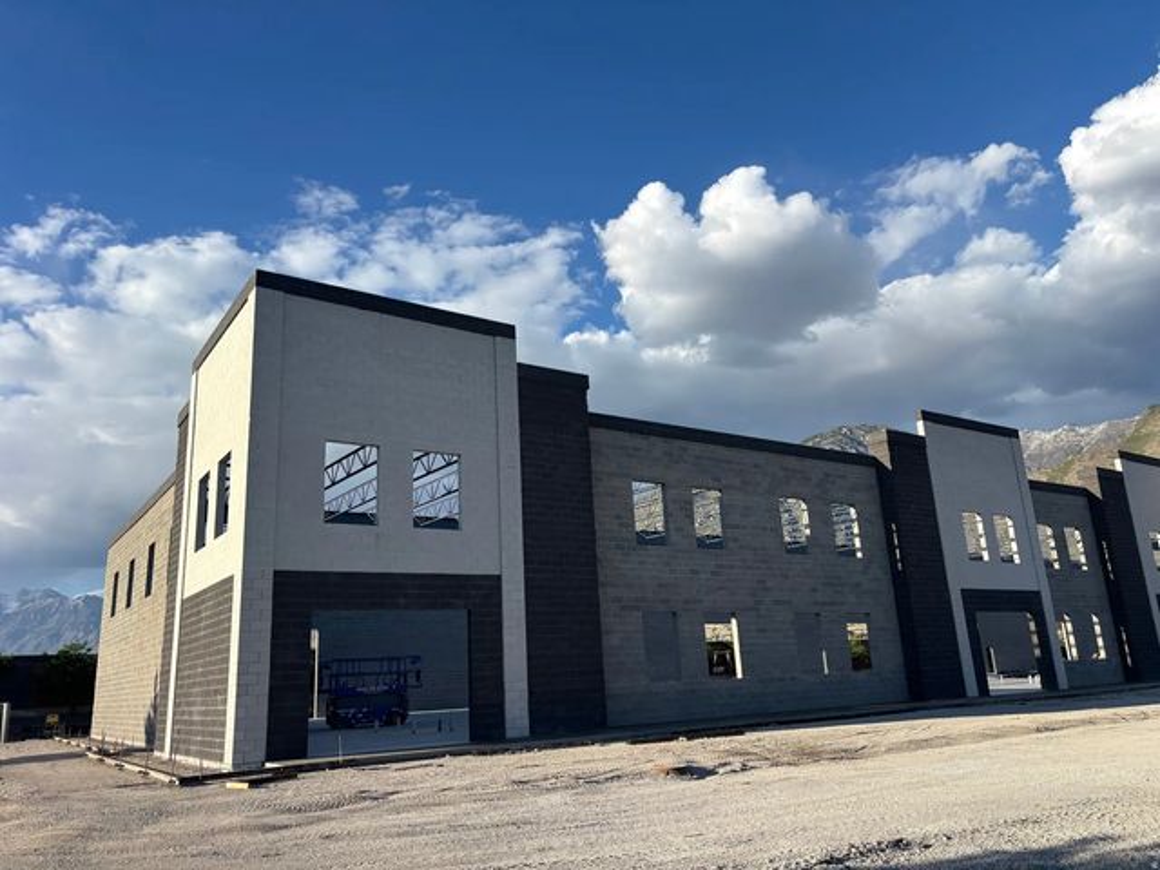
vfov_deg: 53.1
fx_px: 871
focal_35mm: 26
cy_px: 435
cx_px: 580
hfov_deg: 67.3
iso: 50
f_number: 1.6
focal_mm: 5.96
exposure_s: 1/2571
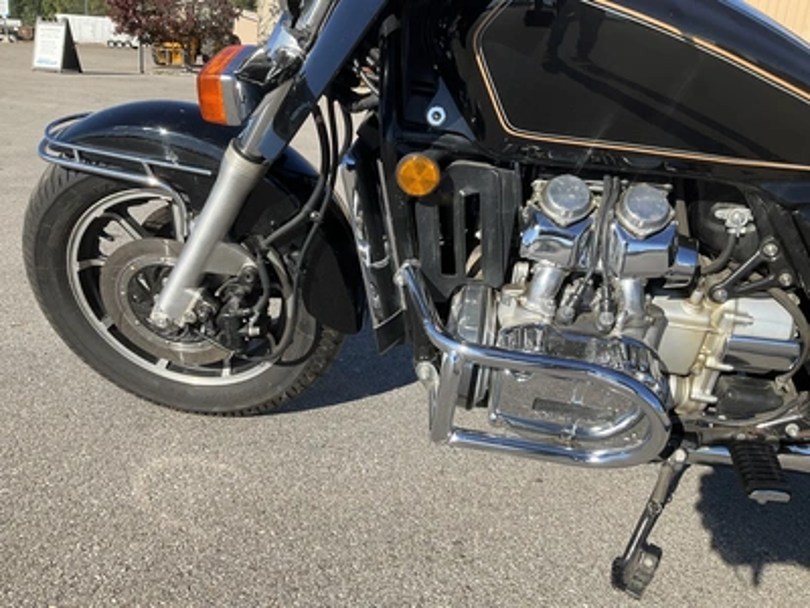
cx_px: 405
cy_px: 304
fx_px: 679
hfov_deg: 61.7
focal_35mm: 29
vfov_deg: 48.2
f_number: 1.8
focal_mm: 3
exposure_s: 1/1144
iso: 25
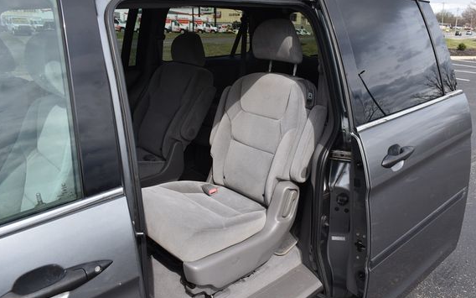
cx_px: 262
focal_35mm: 31
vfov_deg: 40.6
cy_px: 137
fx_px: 402
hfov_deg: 61.1
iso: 180
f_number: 8
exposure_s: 1/250
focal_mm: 18
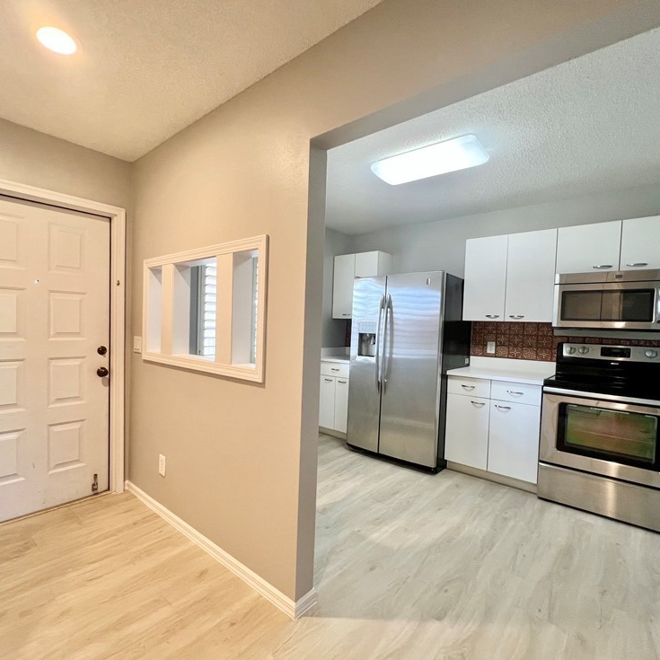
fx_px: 345
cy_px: 339
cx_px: 292
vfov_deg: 87.4
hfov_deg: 87.1
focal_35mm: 16
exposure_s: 1/120
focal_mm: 1.57
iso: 200
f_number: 1.8
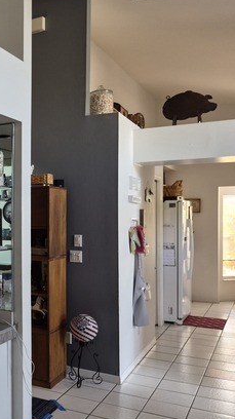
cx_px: -77
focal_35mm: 41
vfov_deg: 49.4
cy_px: 212
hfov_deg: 24.8
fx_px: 455
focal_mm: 5.4
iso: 320
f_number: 1.8
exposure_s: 1/120
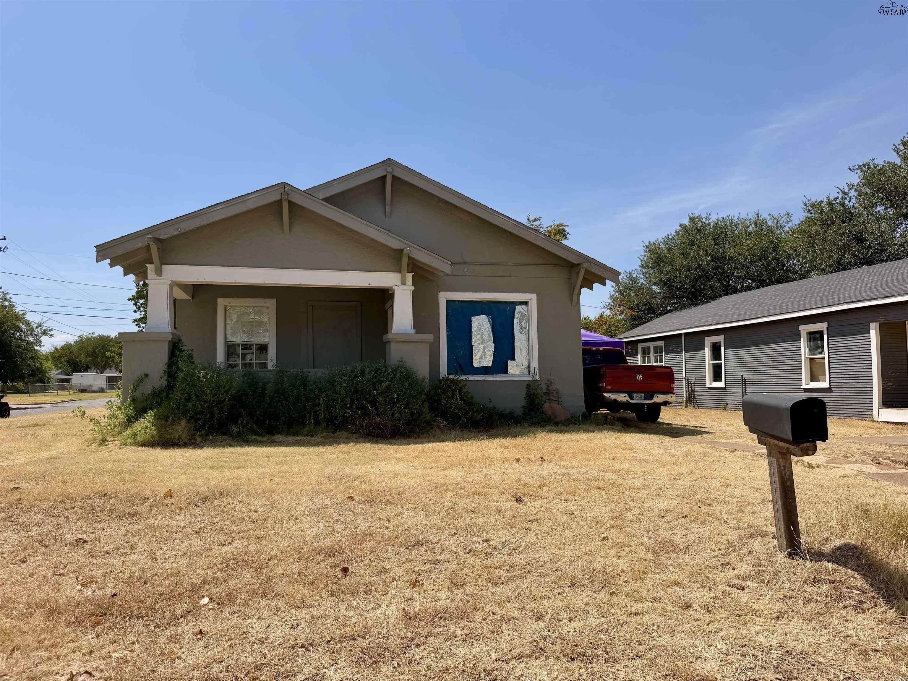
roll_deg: +0.4
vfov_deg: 56.8
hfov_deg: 71.6
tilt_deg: +3.7
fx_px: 630
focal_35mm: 24
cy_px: 340
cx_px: 454
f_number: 1.78
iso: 80
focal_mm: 6.76
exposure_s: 1/6173
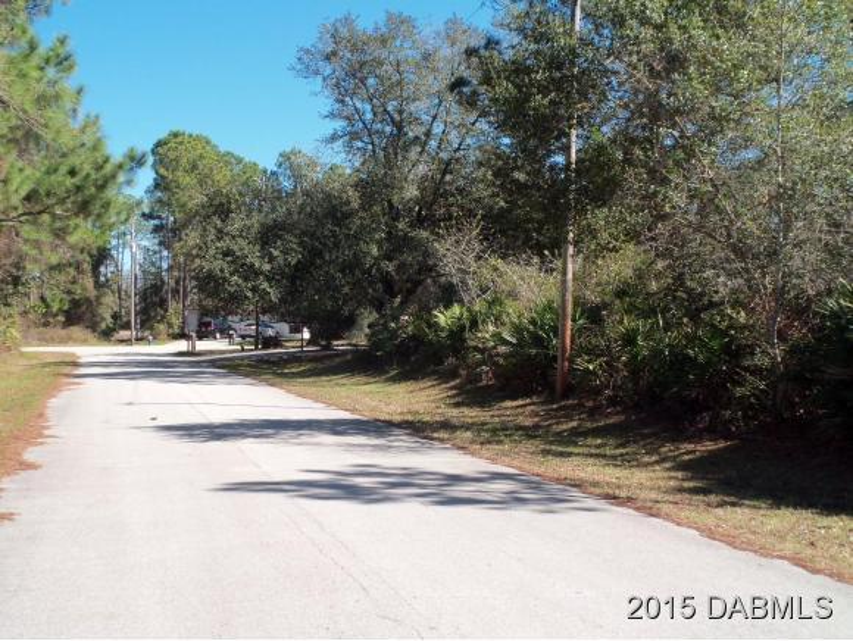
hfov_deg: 39.6
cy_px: 320
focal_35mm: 48
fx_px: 1184
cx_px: 426
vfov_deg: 30.3
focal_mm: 8.7
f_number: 3.9
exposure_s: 1/400
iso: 80
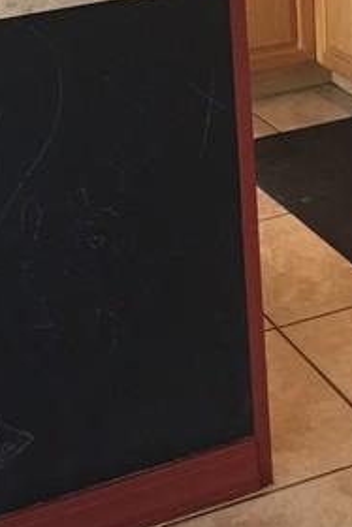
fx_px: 1421
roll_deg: +2.6
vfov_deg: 19.5
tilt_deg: -9.2
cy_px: -139
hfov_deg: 14.1
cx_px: 263
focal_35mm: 97
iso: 100
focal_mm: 4.15
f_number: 2.2
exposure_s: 1/15
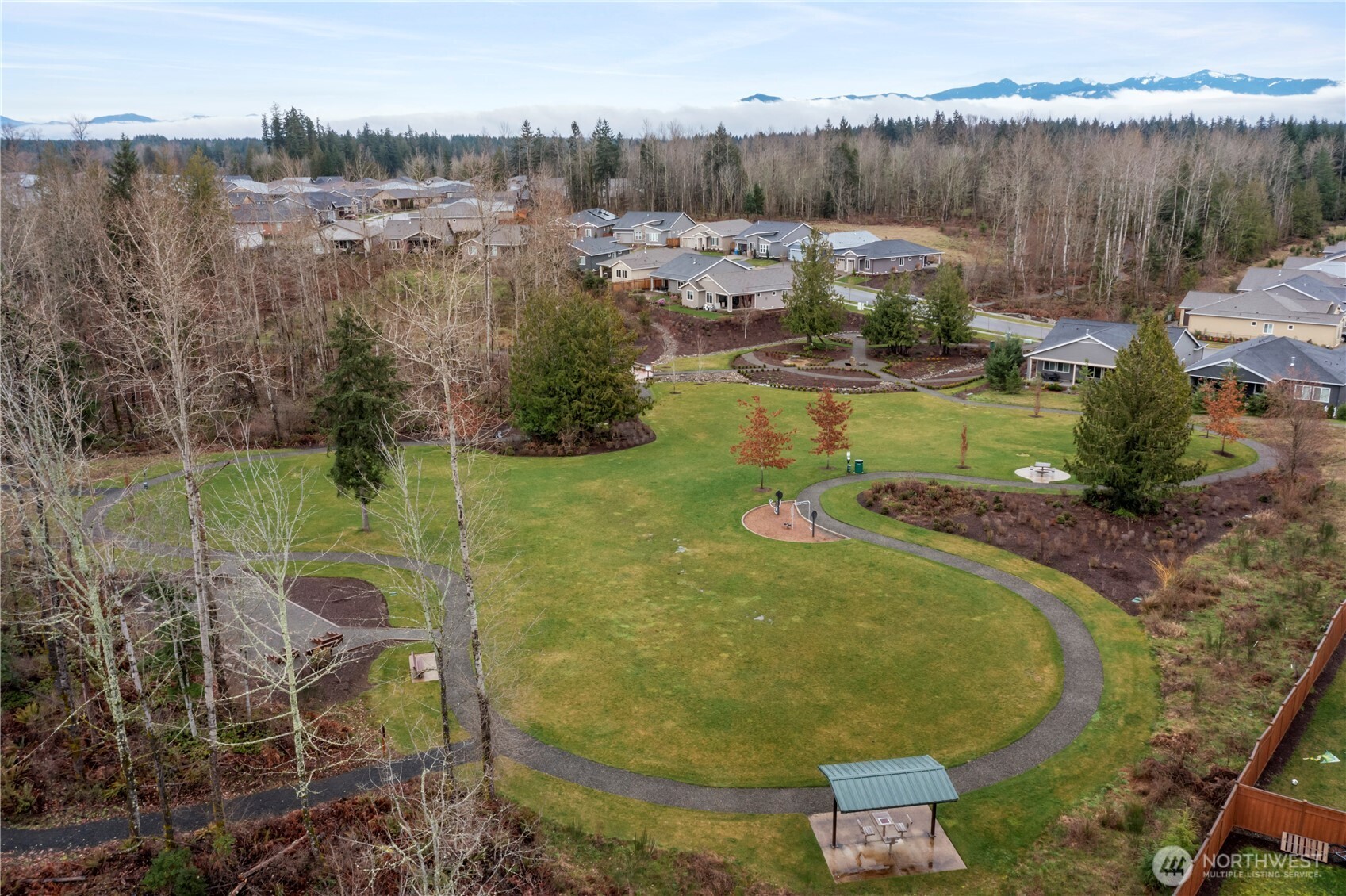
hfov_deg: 65.5
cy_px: 448
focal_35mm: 28
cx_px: 673
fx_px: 1046
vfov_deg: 46.4
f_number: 7.1
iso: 400
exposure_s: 1/200
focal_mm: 10.26
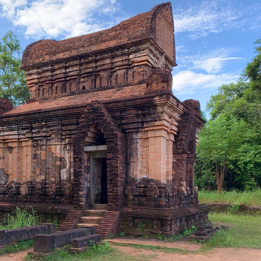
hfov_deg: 46.7
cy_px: 126
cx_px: 95
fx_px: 299
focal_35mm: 35
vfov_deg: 47.2
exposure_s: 1/248
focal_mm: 4.25
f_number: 1.8
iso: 25
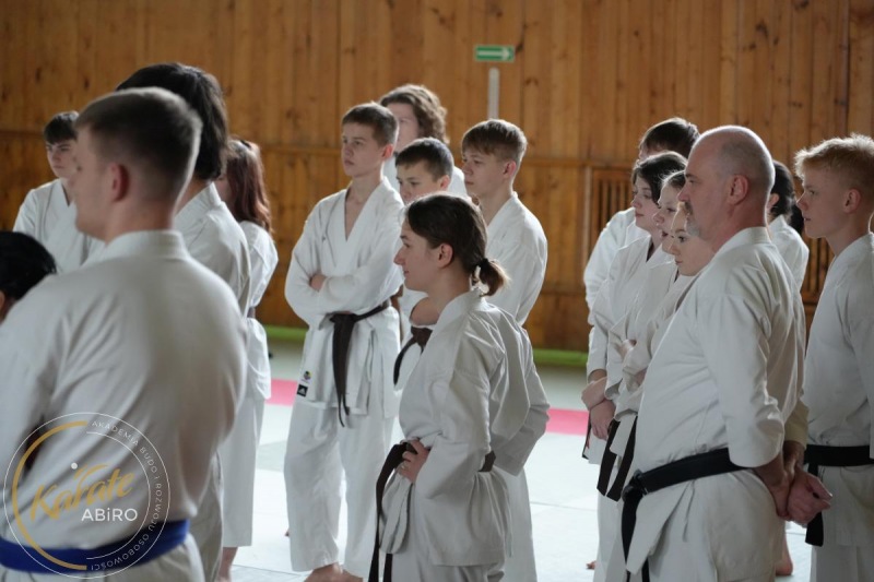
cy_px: 291
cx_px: 437
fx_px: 2548
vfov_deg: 13.0
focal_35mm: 105
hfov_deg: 19.5
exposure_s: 1/160
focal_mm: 105
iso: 6400
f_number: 4
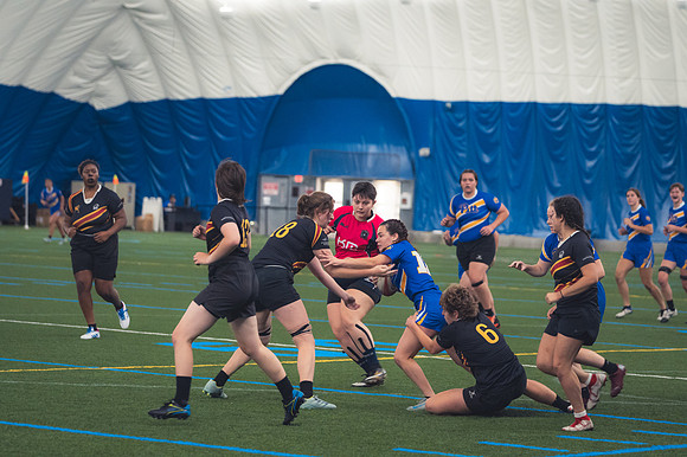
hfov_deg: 13.4
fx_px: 2918
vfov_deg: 9.0
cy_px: 228
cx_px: 344
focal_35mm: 153
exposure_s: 1/320
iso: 2800
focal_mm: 102
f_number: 2.8
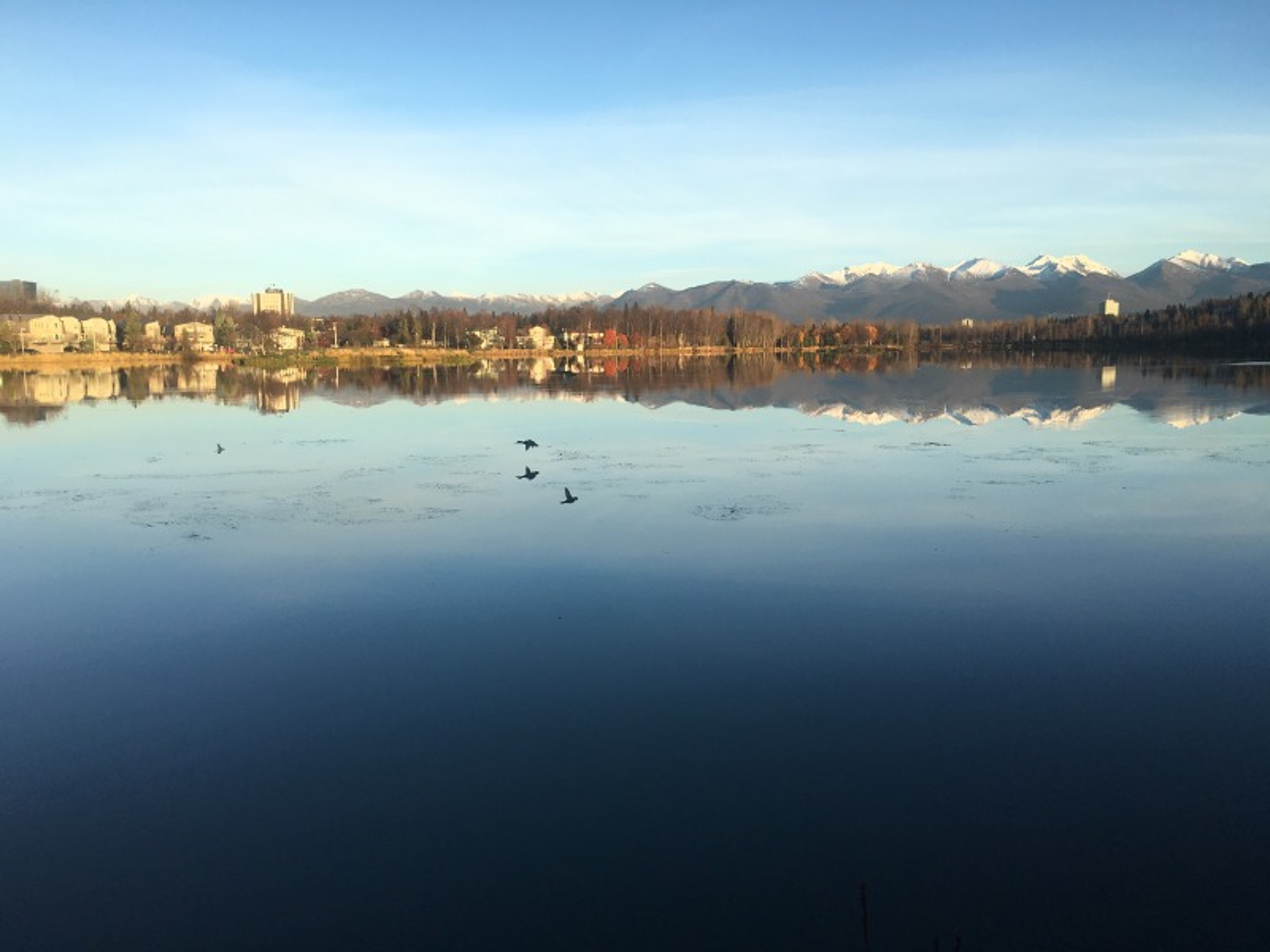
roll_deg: +1.1
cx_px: 635
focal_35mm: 29
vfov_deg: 48.2
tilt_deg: -6.8
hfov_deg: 61.7
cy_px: 476
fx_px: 1064
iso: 25
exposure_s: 1/769
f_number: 2.2
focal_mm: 4.15
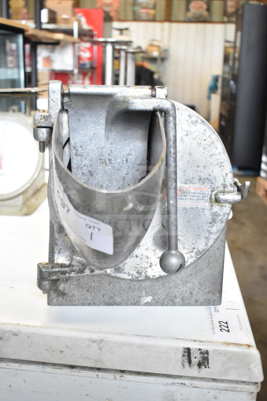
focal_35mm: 40
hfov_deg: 33.0
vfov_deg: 47.9
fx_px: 450
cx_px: 134
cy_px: 200
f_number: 4
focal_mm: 27
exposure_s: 1/60
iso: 1600
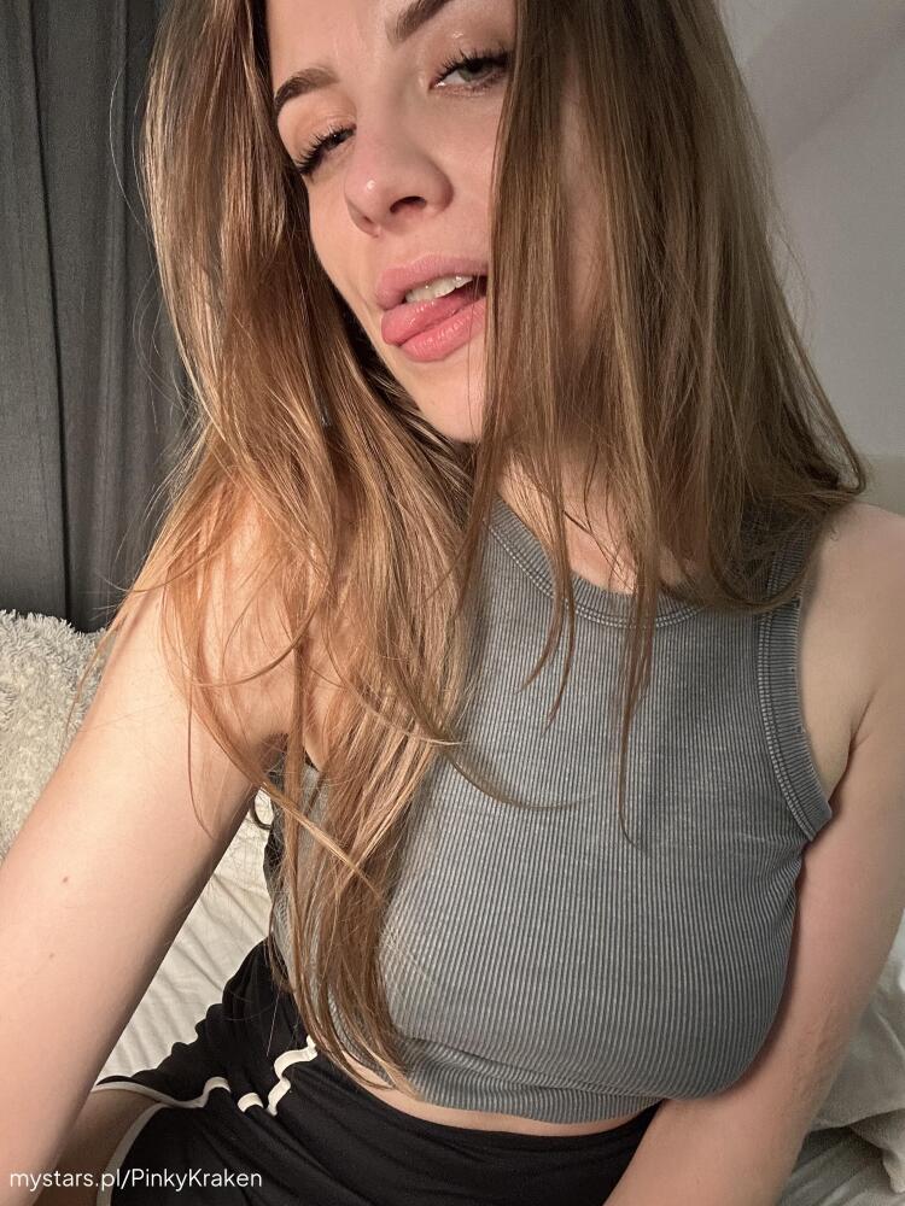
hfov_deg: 46.8
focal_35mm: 30
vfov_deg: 60.0
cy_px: 603
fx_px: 1046
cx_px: 452
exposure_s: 1/25
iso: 320
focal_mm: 2.69
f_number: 1.9
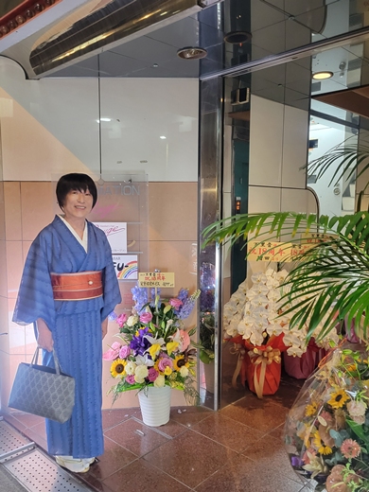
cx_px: 184
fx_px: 370
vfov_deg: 67.3
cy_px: 246
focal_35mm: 26
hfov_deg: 53.1
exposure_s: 1/24
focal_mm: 5.4
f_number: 1.8
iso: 640
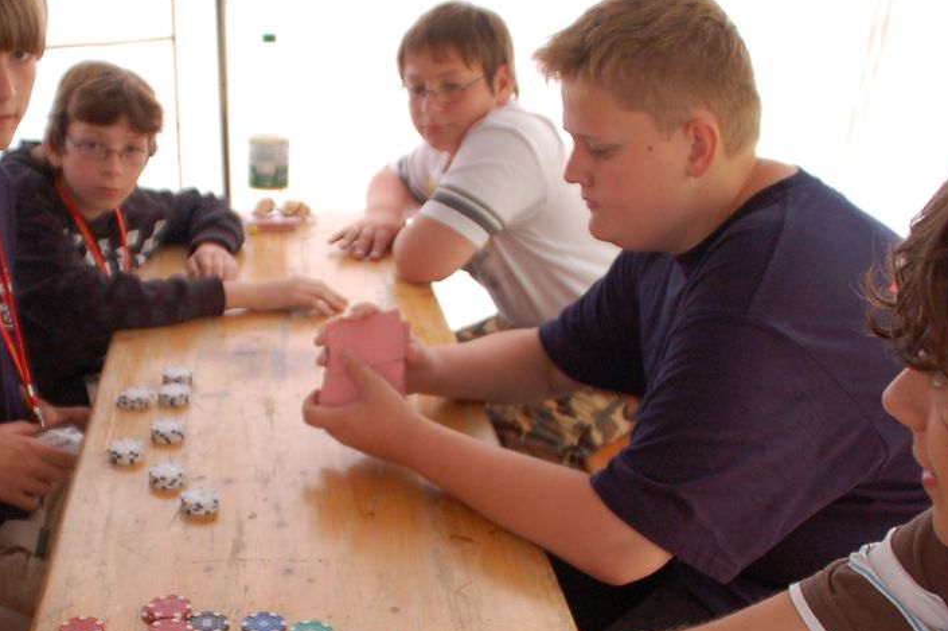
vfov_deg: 27.1
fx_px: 1289
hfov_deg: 39.9
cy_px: 480
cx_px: 321
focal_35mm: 49
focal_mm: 18
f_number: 3.5
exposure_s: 1/50
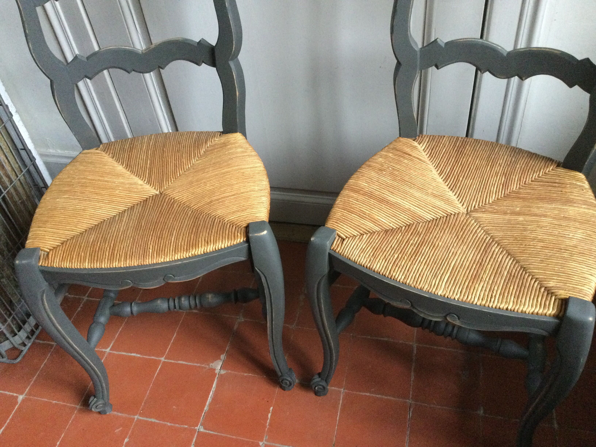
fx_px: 534
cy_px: 224
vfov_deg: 45.4
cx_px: 298
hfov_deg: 58.4
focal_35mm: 31
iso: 400
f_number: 2.4
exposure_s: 1/17
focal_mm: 3.3
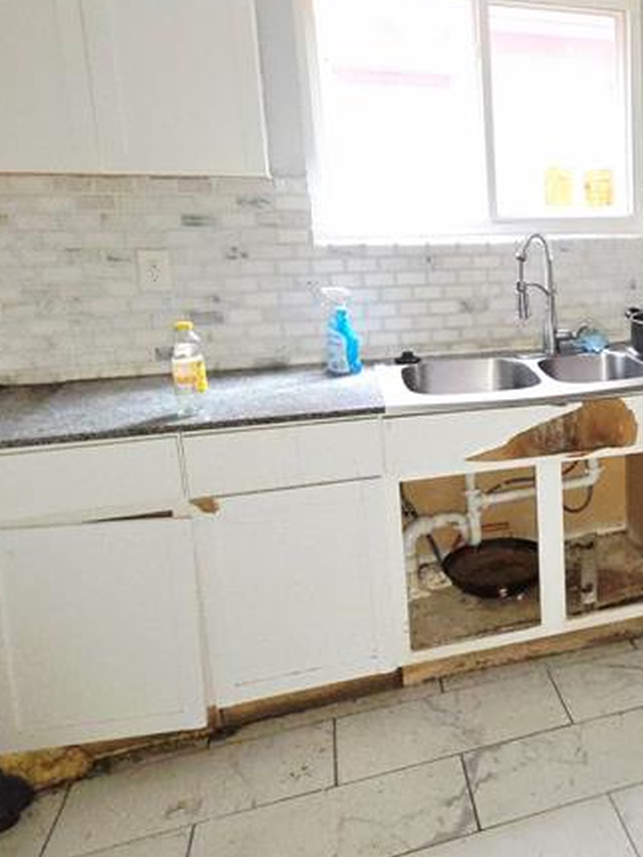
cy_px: 362
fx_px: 767
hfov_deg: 37.4
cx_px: 721
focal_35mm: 31
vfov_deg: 58.1
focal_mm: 2.2
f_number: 2.2
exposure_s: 1/30
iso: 400
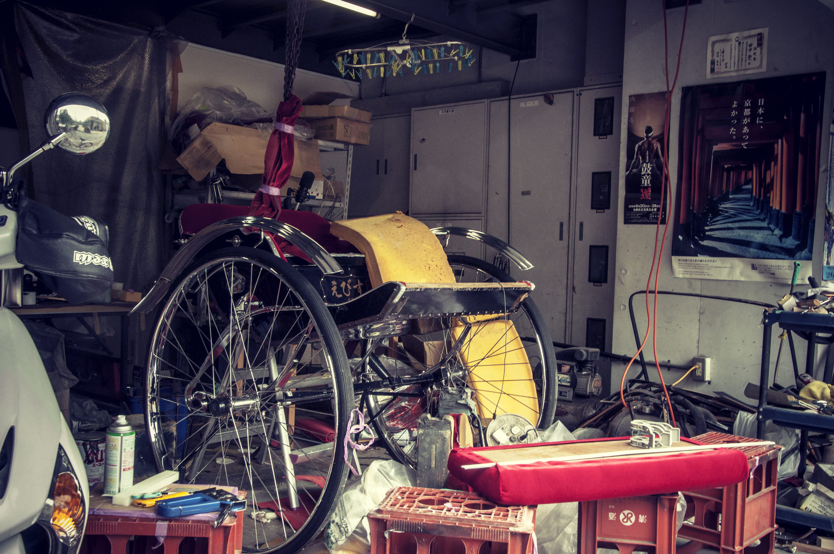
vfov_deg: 39.9
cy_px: 277
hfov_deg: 57.3
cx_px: 417
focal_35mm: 33
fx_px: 764
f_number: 10
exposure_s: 1/30
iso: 800
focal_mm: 22
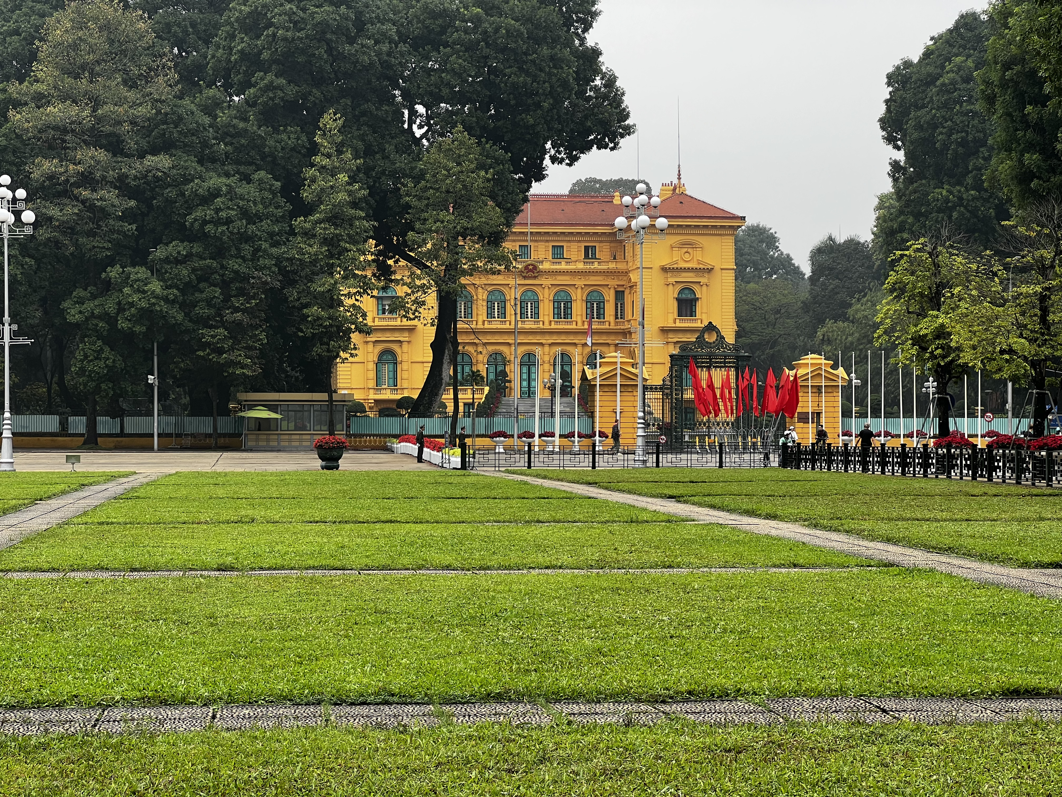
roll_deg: +0.2
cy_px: 398
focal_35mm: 77
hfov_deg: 25.3
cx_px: 531
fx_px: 2362
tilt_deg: +1.3
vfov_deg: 19.1
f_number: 2.8
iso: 32
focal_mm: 9
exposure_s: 1/111
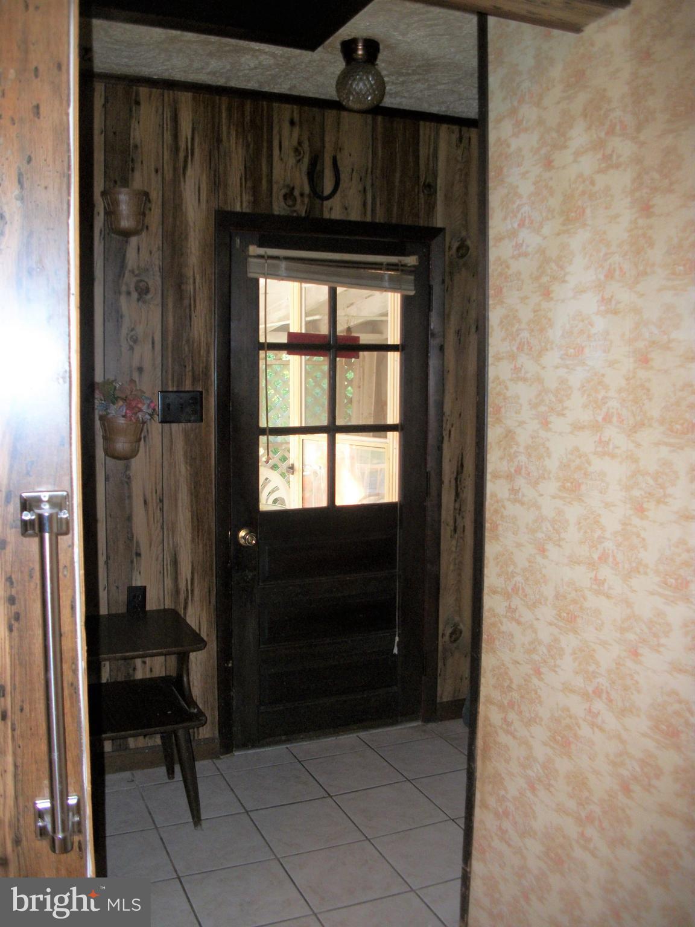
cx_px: 348
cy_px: 464
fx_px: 857
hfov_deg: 44.2
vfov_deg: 56.8
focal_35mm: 32
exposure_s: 1/30
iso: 160
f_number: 2.9
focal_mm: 5.7
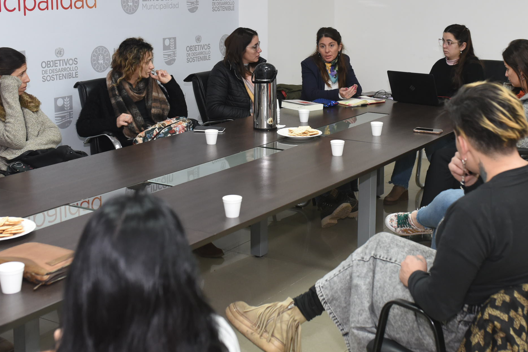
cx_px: 338
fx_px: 822
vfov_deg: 23.9
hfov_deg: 35.4
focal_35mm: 56
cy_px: 84
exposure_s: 1/250
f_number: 4
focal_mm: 35
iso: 1600
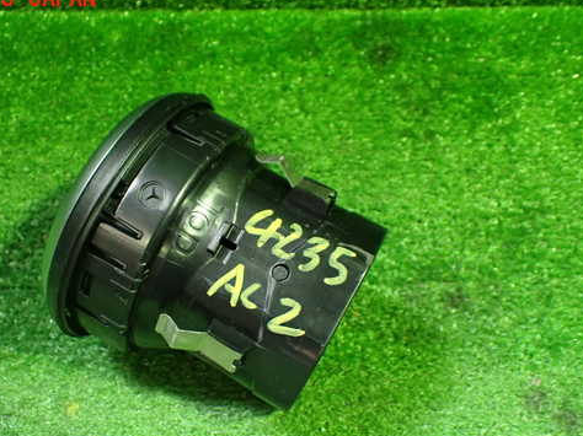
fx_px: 640
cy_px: 259
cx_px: 241
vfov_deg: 37.6
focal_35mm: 38
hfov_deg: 48.8
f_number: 2.3
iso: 800
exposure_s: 1/80
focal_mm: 5.4
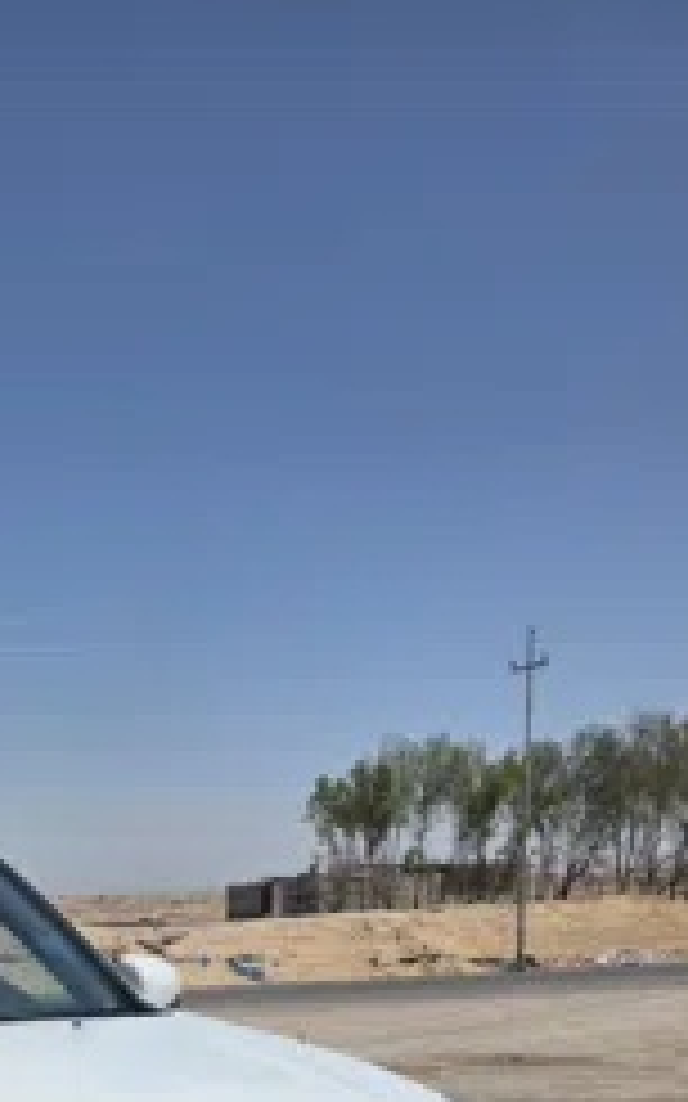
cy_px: 1176
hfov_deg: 22.1
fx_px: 1591
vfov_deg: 33.8
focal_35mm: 53
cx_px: -189
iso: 50
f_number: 1.7
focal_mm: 6.3
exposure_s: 1/7944
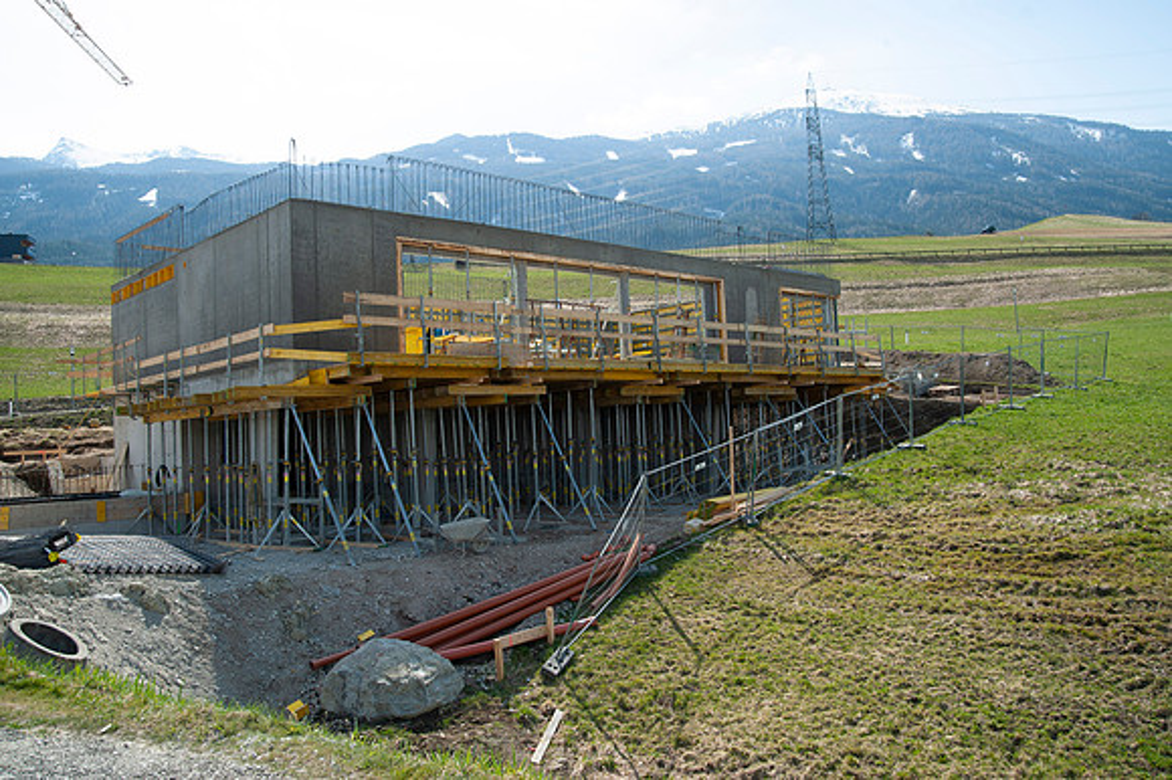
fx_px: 911
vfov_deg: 46.4
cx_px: 586
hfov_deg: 65.5
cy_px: 390
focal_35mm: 28
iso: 200
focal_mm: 28
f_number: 11
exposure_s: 1/250
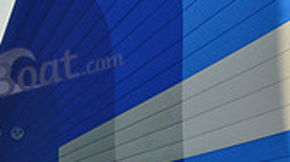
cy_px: 149
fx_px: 2227
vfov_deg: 4.2
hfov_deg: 7.4
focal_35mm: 290
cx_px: 214
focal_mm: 80
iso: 200
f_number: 5
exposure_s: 1/3200
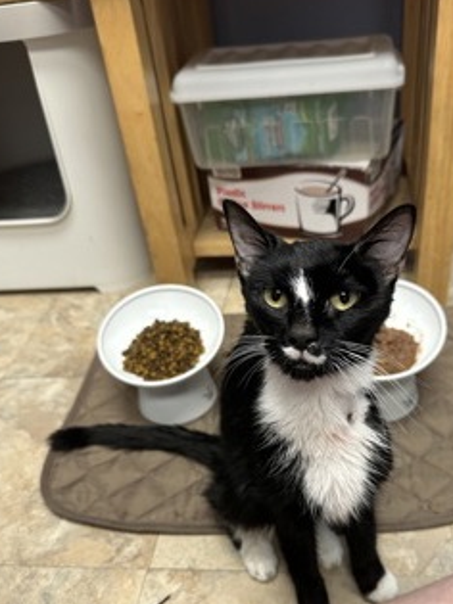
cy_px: 362
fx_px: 559
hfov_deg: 43.9
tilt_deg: -37.1
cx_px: 274
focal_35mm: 32
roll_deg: +5.1
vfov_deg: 56.4
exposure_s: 1/62
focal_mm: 6.86
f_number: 1.78
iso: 200
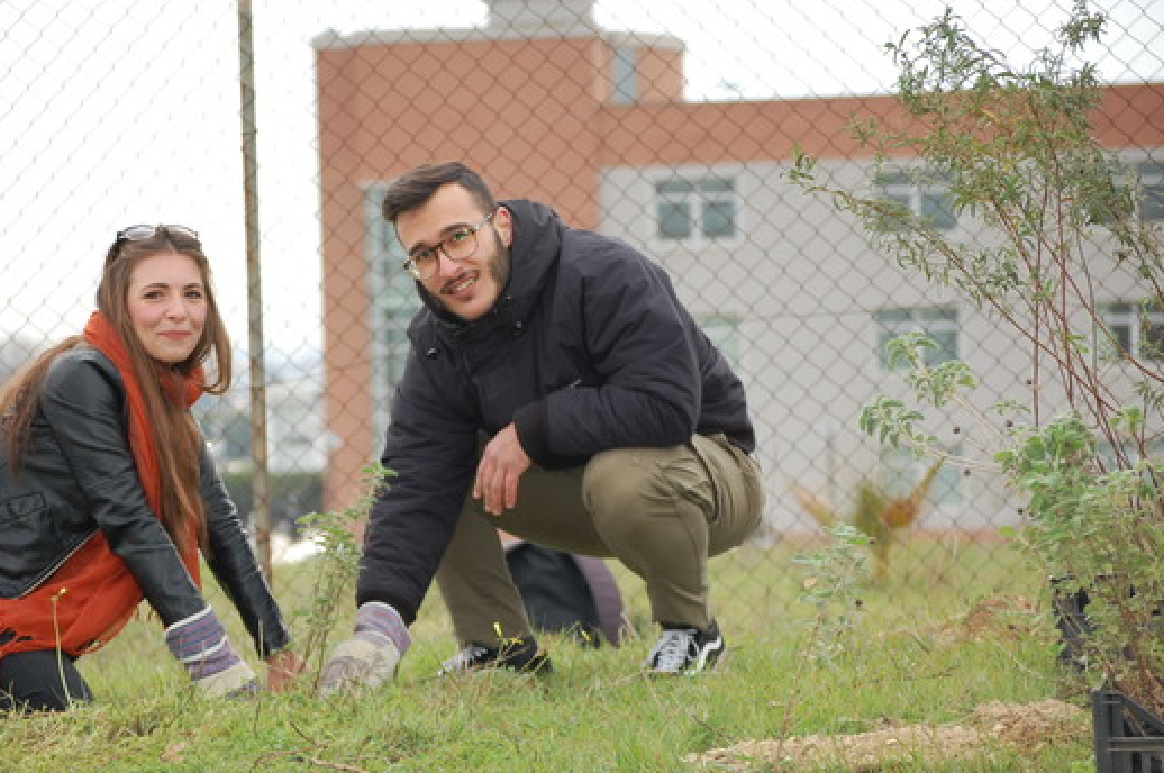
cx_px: 476
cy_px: 454
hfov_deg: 14.2
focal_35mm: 145
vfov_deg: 9.4
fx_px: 4682
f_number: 4.5
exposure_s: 1/400
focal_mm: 80
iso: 400
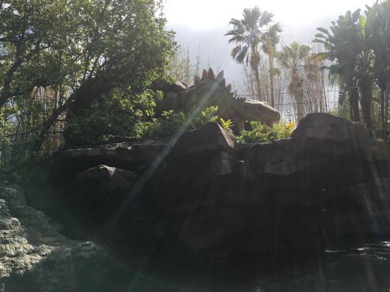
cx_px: 195
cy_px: 146
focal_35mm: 29
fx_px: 327
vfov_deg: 48.2
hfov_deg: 61.7
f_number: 2.2
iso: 25
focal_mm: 4.15
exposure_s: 1/1099
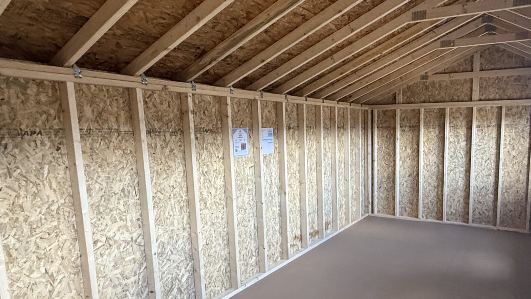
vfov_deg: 45.8
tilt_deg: -12.7
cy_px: 174
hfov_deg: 71.6
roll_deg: -0.2
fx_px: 352
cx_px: 359
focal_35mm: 25
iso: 400
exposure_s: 1/76
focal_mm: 2.22
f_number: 2.2
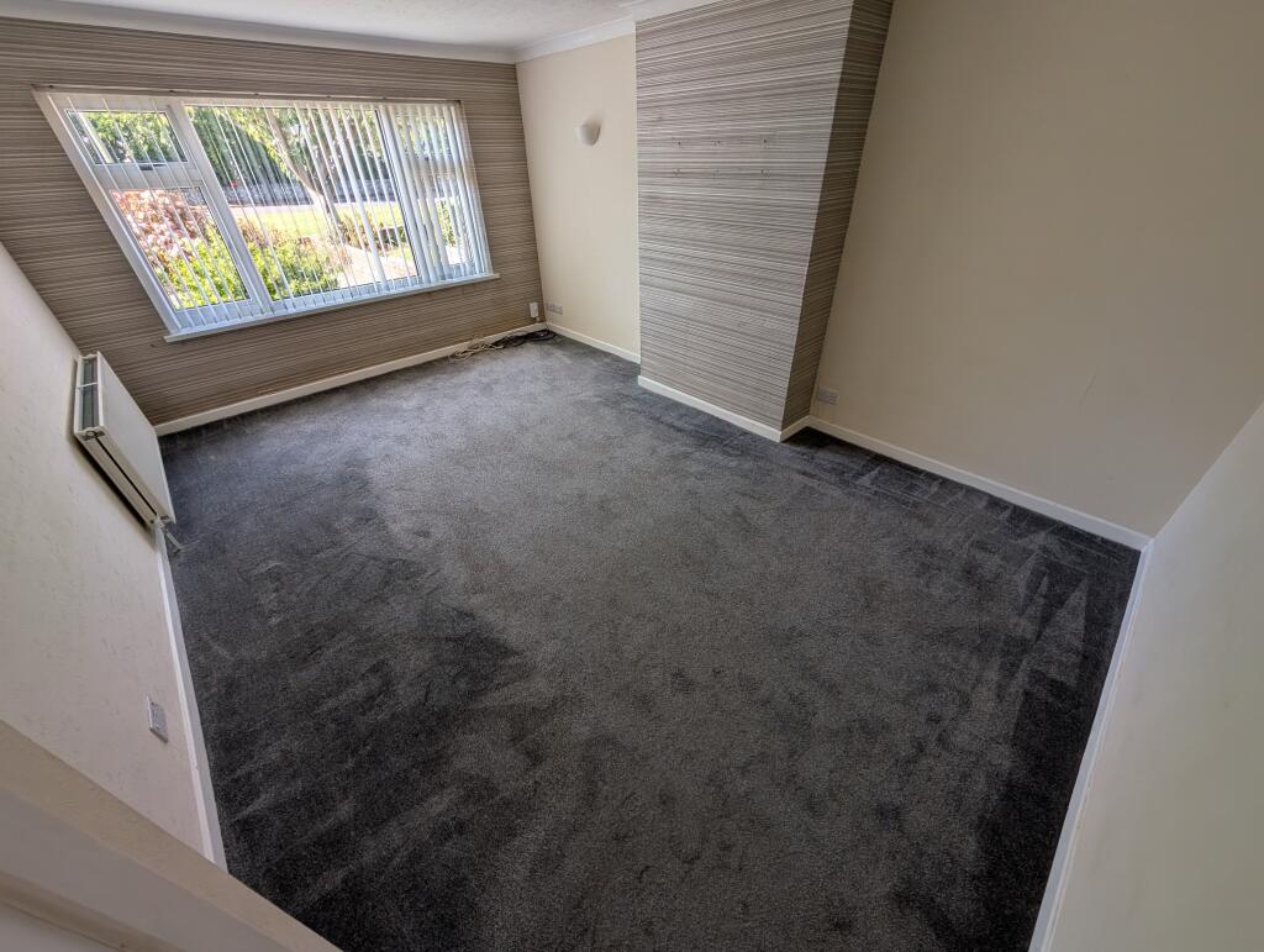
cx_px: 632
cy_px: 476
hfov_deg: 110.5
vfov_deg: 94.6
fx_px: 439
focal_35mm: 12
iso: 53
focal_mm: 2.02
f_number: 1.7
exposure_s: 1/247
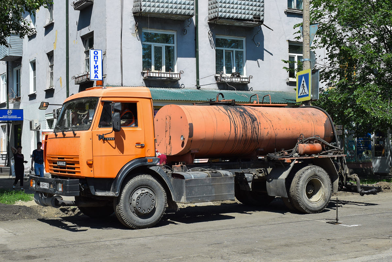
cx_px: 196
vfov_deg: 28.1
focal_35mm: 48
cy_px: 131
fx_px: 523
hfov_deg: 41.1
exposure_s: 1/320
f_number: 9
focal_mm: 32
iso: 200
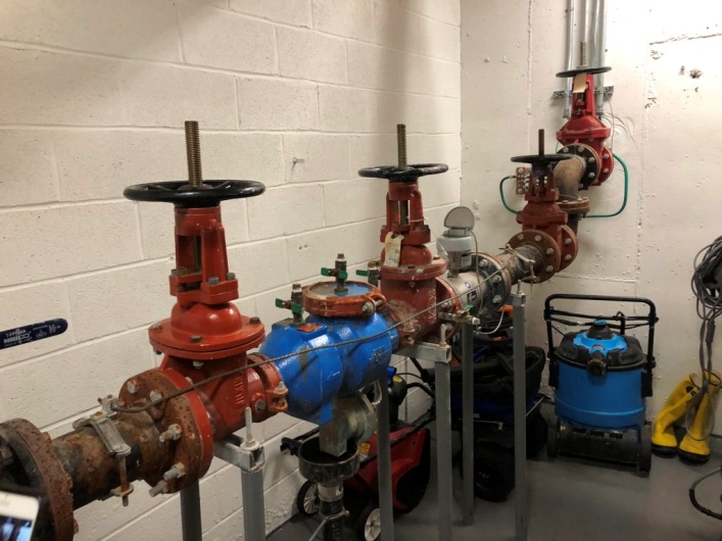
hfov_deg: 63.5
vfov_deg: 49.7
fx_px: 584
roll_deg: +3.4
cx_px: 361
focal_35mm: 28
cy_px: 270
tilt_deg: -12.1
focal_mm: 3.99
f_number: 1.8
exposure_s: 1/15
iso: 80
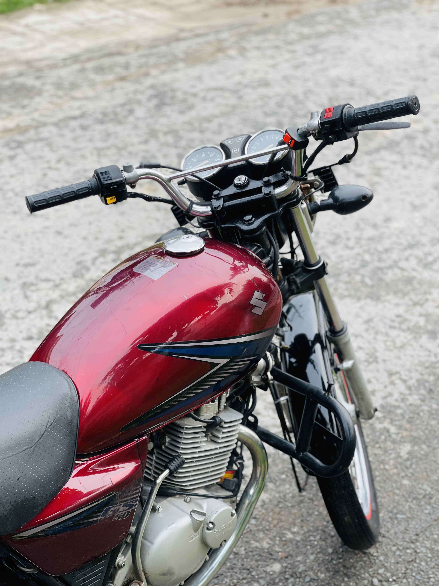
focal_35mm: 64
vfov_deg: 30.3
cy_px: 293
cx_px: 220
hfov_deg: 22.9
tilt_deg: -28.7
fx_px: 1082
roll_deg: -4.8
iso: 50
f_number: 2.2
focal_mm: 7.5
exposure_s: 1/121
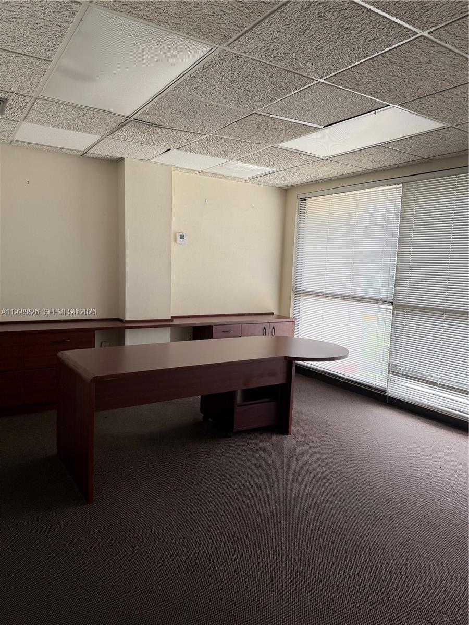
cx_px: 234
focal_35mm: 24
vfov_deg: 71.6
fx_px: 434
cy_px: 312
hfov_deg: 56.8
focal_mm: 6.76
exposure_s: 1/121
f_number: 1.78
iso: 125
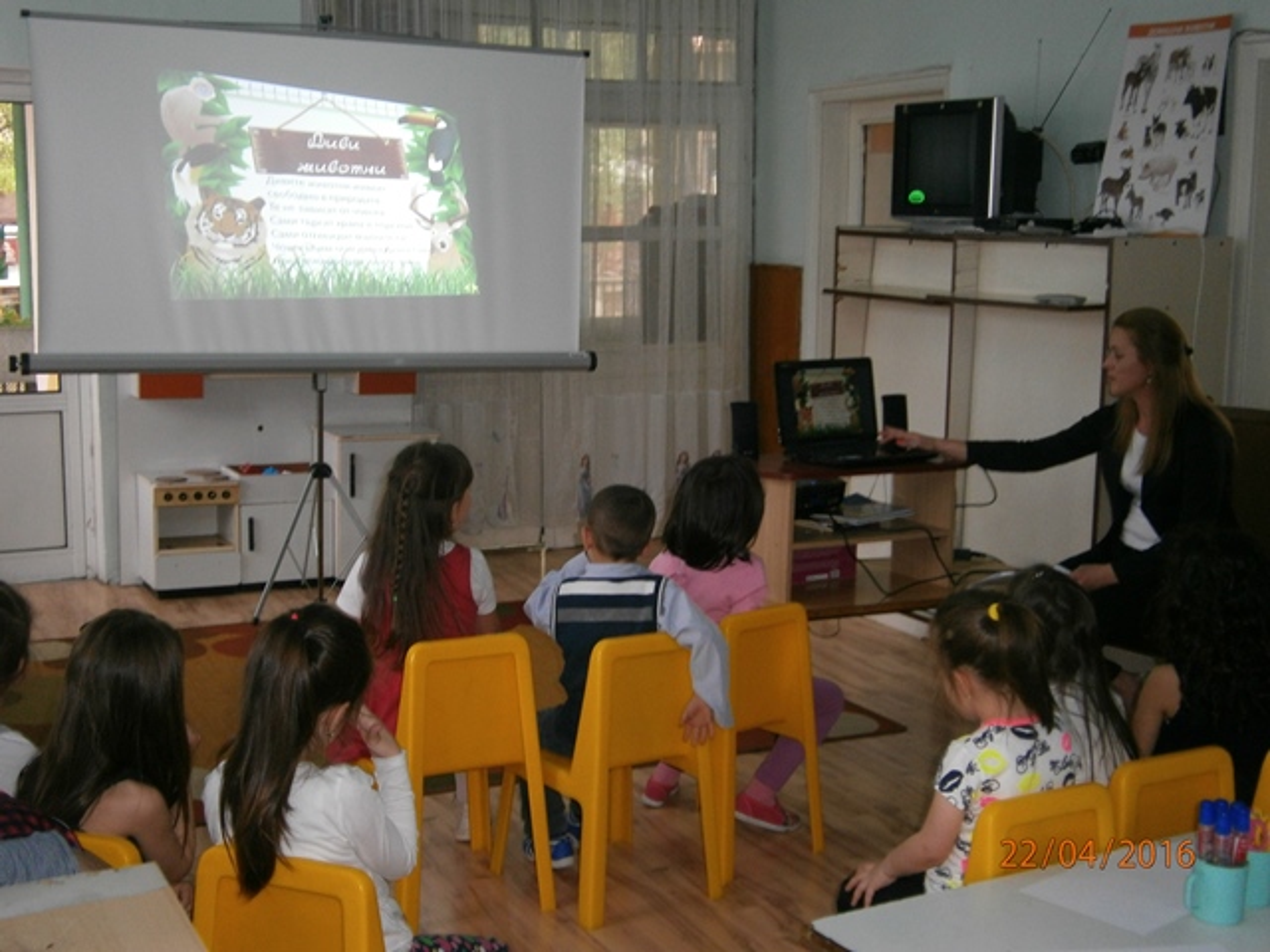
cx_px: 635
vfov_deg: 30.9
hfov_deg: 40.4
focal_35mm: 47
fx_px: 1724
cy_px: 476
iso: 160
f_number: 3.4
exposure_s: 1/40
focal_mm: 8.3
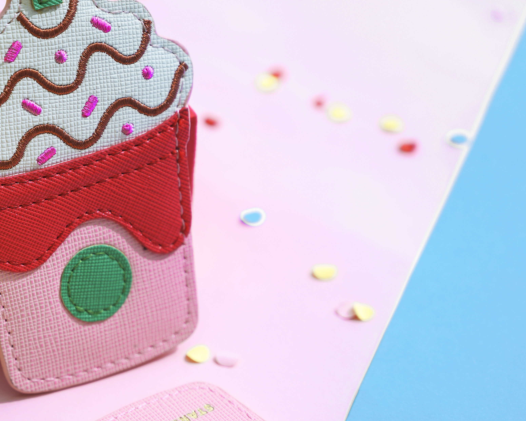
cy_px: 216
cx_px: 27
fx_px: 1993
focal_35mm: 128
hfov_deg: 14.8
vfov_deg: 12.1
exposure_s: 1/200
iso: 100
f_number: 4
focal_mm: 70
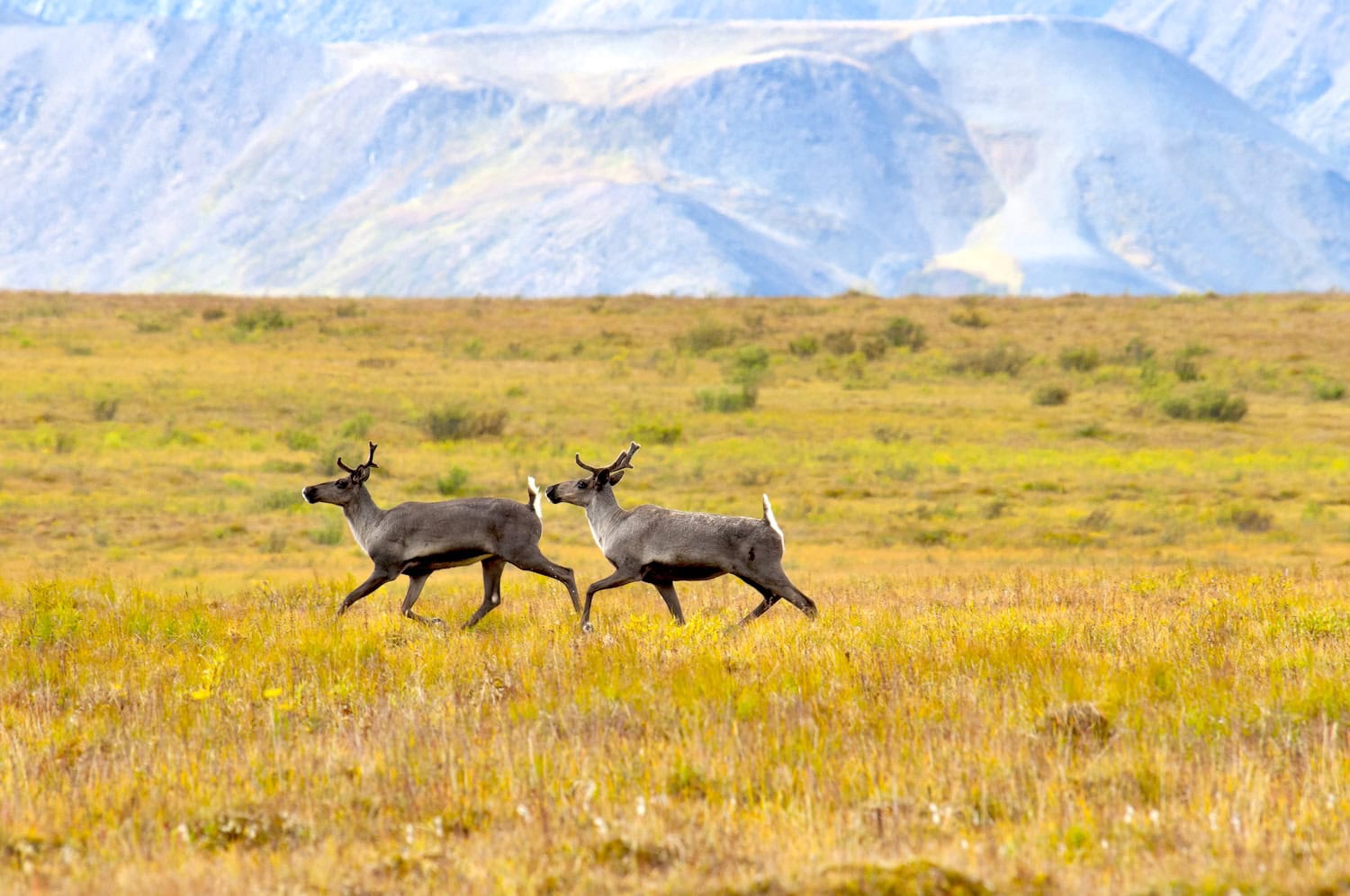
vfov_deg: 2.3
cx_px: 675
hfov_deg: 3.4
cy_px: 448
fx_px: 22471
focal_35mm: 600
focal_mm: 400
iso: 500
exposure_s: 1/400
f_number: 13
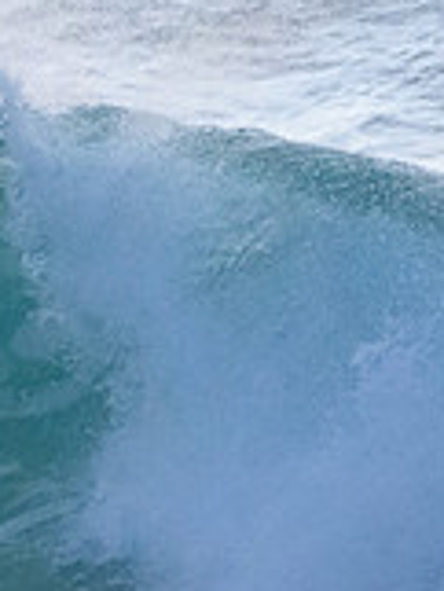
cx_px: -532
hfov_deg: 0.6
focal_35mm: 2602
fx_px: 44440
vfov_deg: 0.8
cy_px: 340
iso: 3600
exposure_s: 1/1000
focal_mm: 500
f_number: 5.6
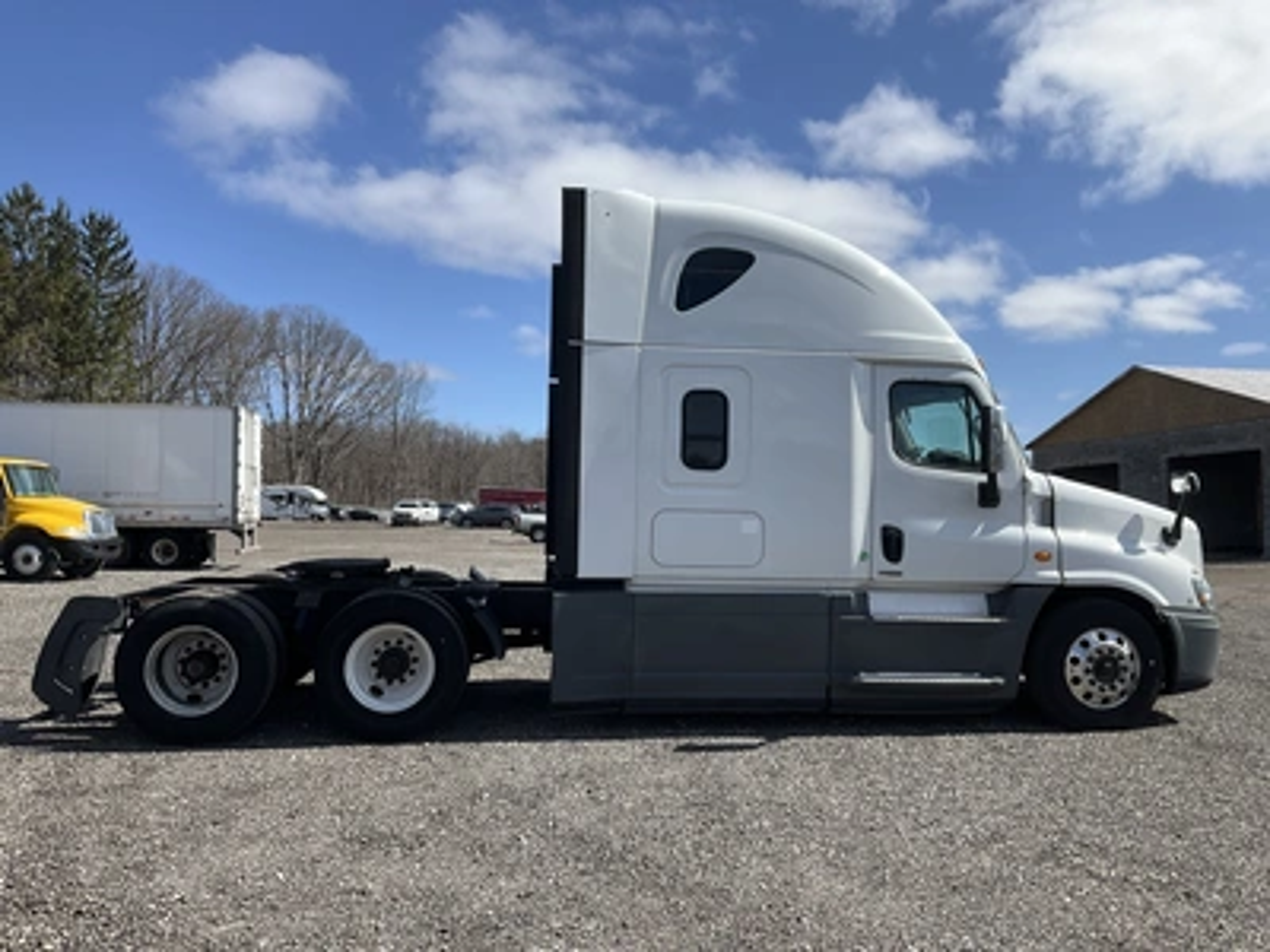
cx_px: 635
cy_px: 476
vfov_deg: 48.2
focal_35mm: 29
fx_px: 1064
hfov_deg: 61.7
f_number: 1.8
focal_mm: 3
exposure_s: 1/1984
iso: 25
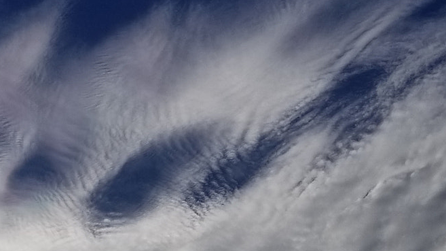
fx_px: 816
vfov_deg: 17.3
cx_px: 106
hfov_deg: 30.0
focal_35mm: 69
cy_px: 216
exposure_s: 1/13120
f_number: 1.7
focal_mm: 4.25
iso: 50
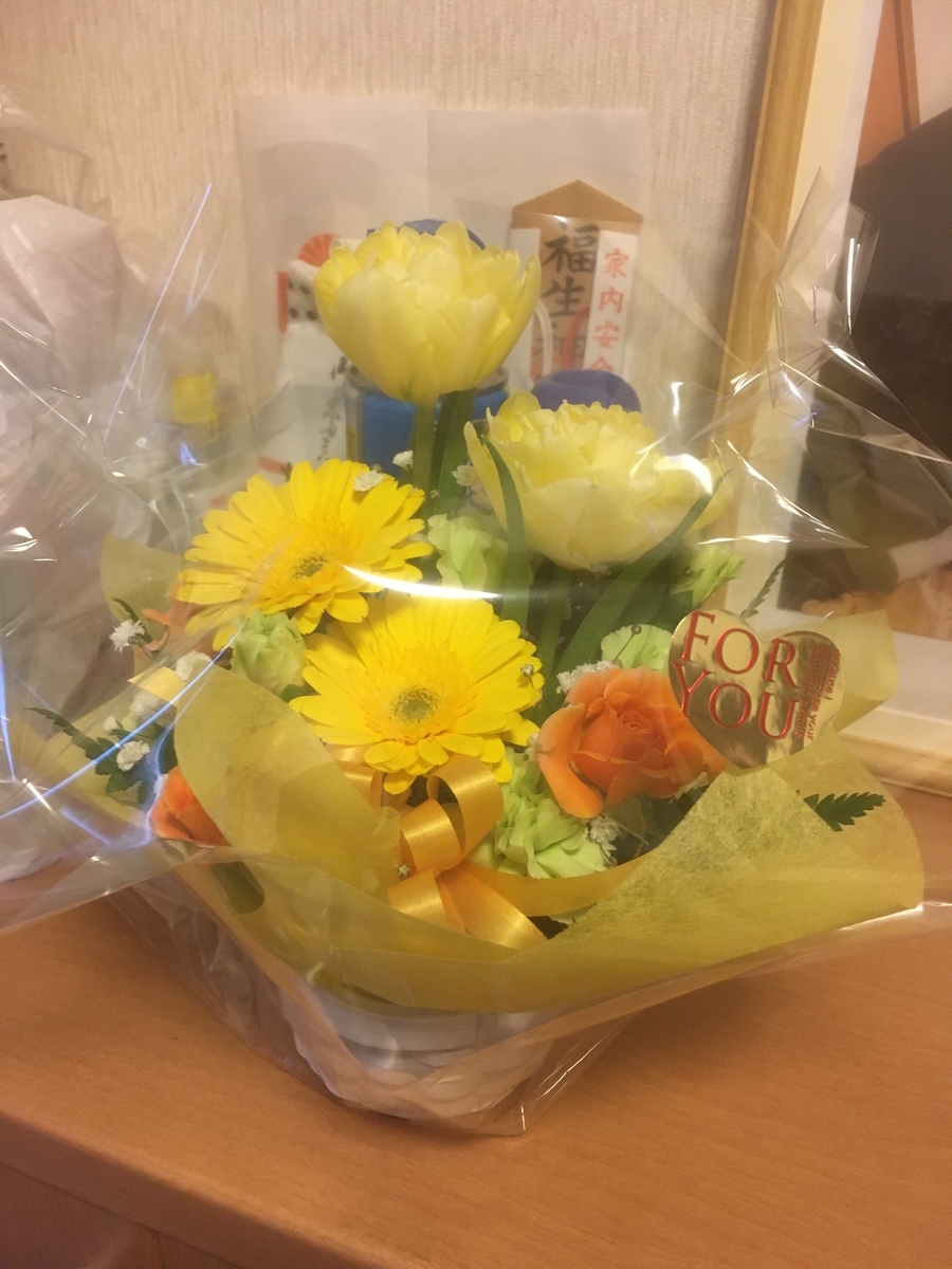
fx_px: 1063
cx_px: 476
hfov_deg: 48.2
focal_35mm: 29
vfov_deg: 61.7
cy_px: 634
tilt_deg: -26.8
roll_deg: -1.3
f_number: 2.2
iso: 200
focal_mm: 4.15
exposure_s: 1/17
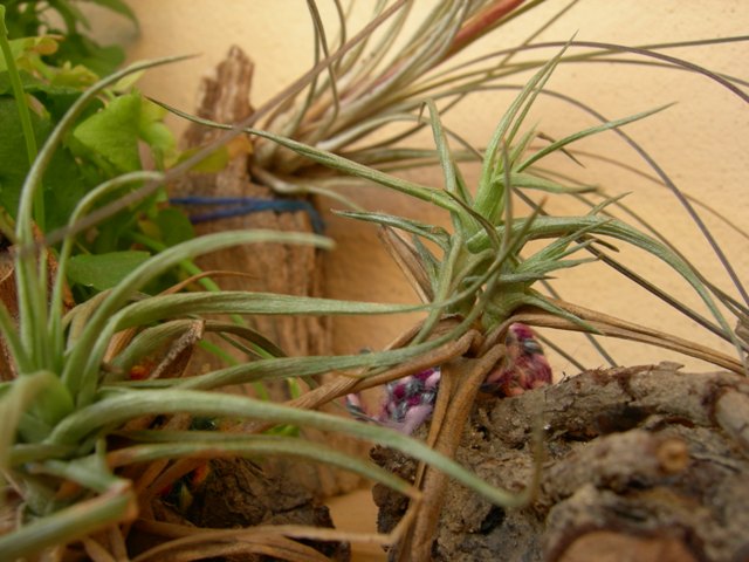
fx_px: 779
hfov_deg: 51.4
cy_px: 281
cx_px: 374
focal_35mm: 36
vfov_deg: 39.7
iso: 64
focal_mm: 7.5
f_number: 4.3
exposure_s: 1/38.3
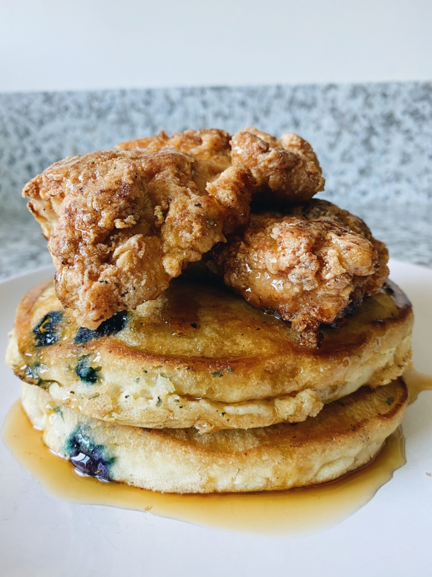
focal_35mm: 26
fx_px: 433
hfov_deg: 53.1
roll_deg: +0.9
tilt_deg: -17.8
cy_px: 288
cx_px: 216
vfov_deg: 67.3
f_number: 1.8
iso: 160
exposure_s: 1/60
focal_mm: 4.25
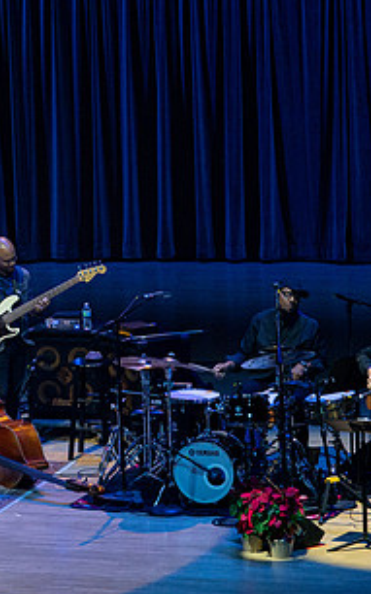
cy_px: 321
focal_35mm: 241
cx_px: -123
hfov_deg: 5.4
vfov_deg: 8.7
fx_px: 3902
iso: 2500
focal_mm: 108
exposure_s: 1/320
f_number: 5.6
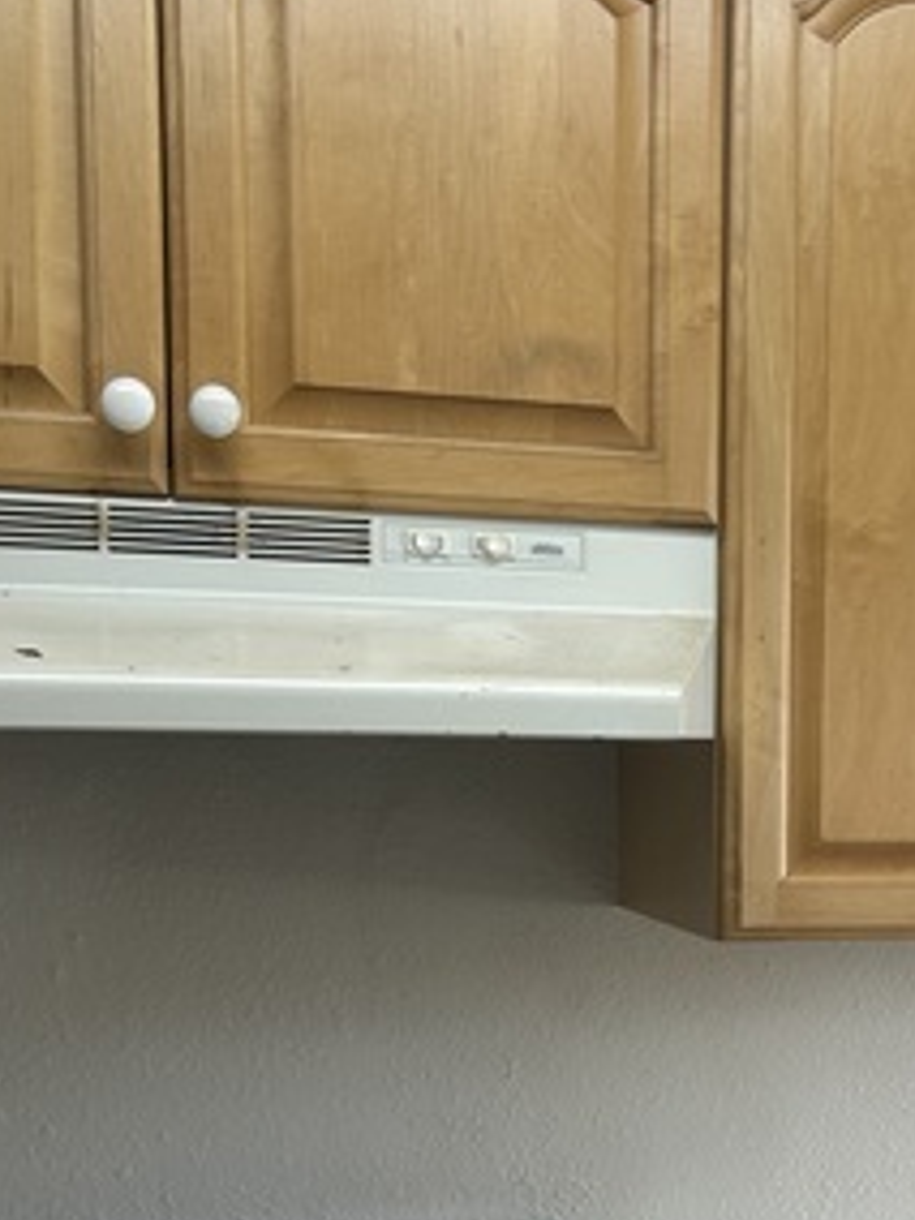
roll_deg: -2.6
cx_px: 842
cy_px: 1033
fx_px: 2150
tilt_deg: -2.5
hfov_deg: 23.3
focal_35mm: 61
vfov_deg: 30.6
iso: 64
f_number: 1.5
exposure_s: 1/120
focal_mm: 5.7
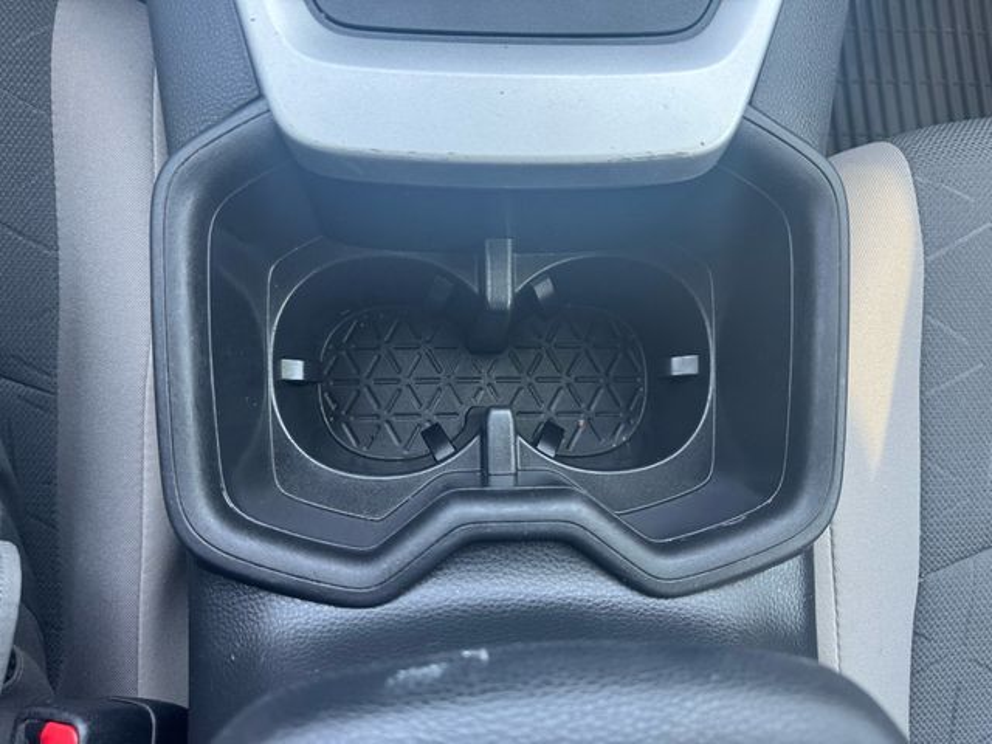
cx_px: 496
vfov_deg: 56.8
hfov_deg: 71.6
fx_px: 688
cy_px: 372
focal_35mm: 24
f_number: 1.78
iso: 200
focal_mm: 6.76
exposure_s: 1/121
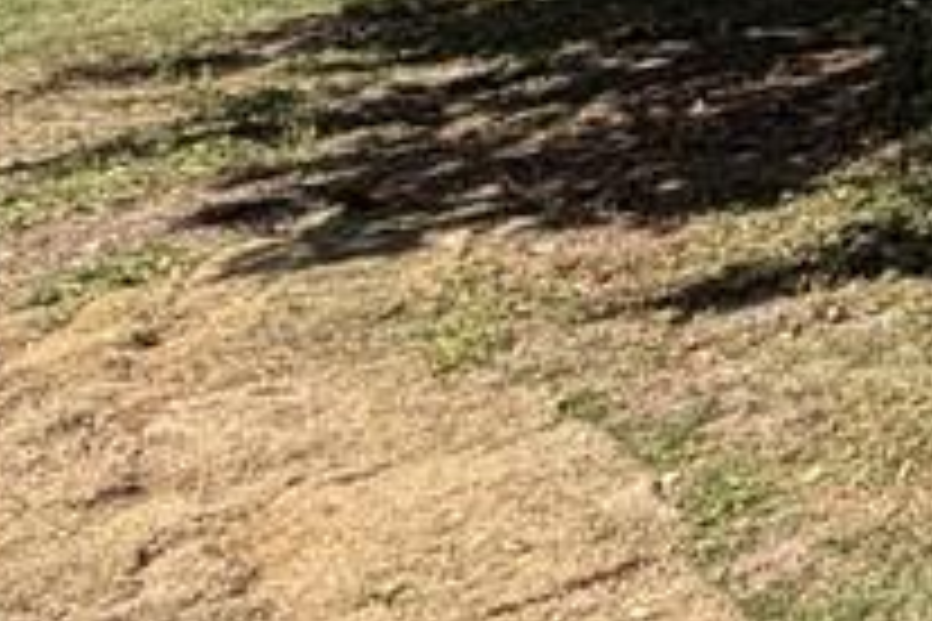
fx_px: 1864
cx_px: 2238
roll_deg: +2.7
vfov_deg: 16.7
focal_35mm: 72
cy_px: -378
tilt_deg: -2.7
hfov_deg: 15.2
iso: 40
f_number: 2.2
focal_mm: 2.22
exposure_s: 1/751
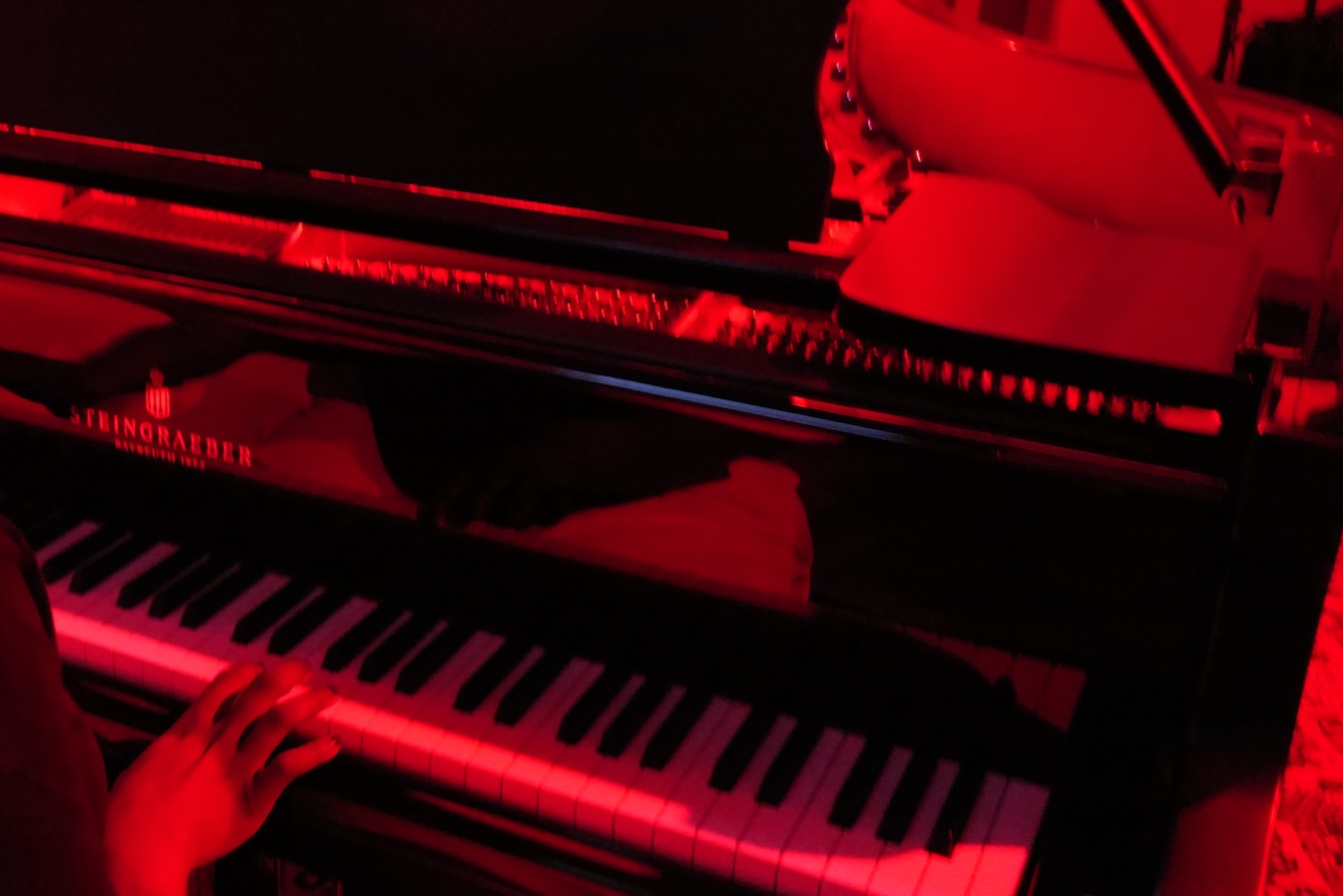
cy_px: 337
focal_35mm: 52
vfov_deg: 25.9
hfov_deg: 36.3
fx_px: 1940
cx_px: 188
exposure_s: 1/4
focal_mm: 28
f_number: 14
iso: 6400
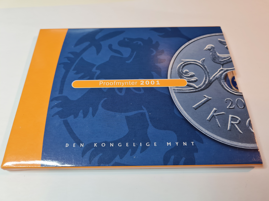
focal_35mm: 26
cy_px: 100
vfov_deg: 53.1
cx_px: 134
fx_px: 202
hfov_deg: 67.3
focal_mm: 5.4
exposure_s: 1/100
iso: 125
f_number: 1.8
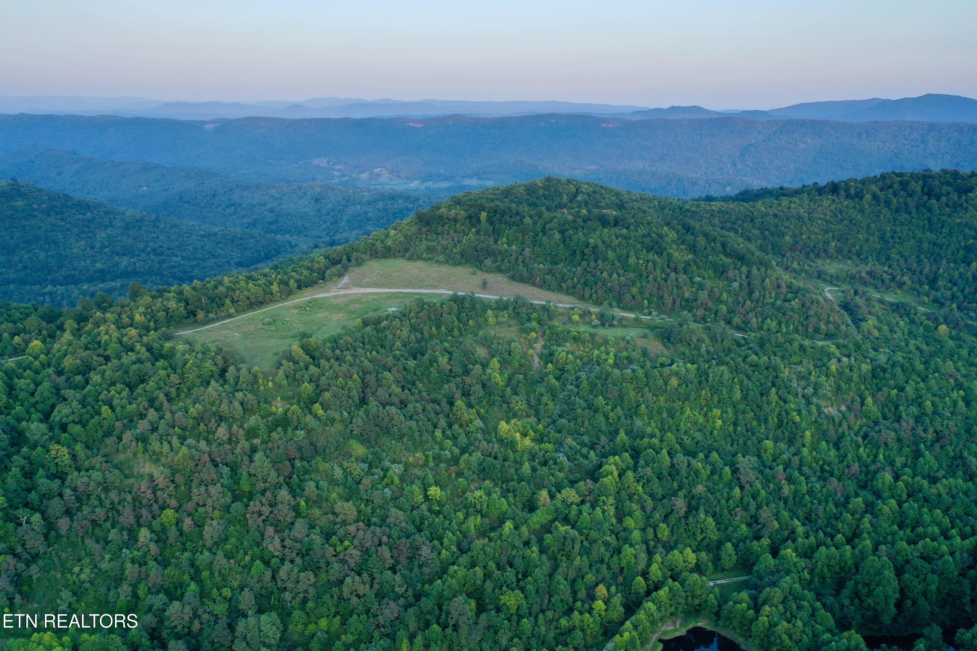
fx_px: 760
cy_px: 326
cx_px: 488
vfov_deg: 46.4
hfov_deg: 65.5
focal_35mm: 28
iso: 100
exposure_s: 1/120
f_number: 2.8
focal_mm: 10.26
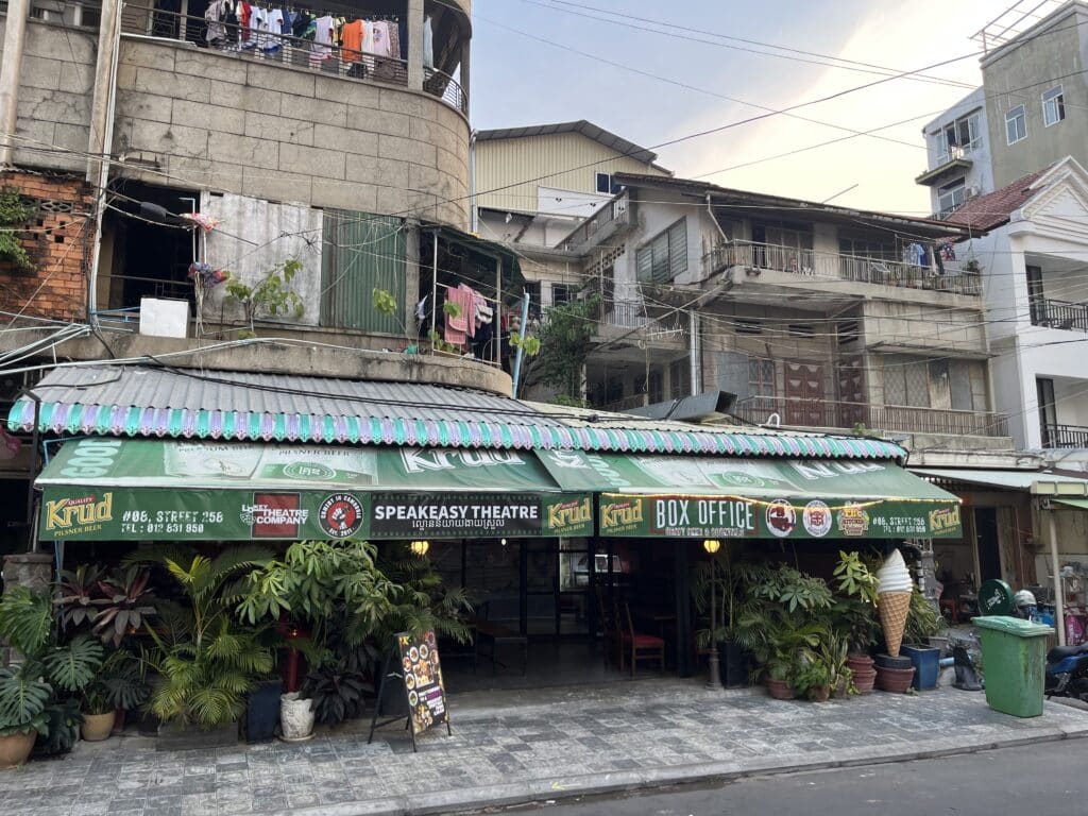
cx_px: 544
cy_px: 408
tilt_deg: +8.7
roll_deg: +0.9
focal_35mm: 26
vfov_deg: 53.1
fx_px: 817
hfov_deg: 67.3
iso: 32
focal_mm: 5.1
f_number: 1.6
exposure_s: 1/100
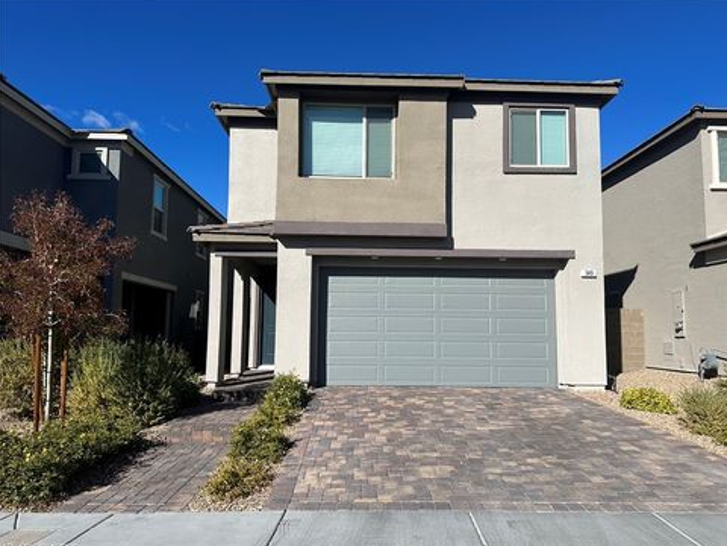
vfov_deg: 54.9
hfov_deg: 69.4
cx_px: 377
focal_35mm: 25
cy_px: 278
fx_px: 525
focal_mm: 6.86
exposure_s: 1/6623
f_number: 1.78
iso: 80
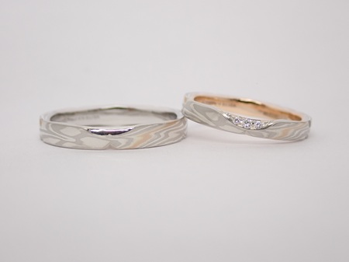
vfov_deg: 19.1
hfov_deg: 25.3
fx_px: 776
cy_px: 131
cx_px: 174
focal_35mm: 77
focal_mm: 13.65
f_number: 4.1
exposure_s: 1/160
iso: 200
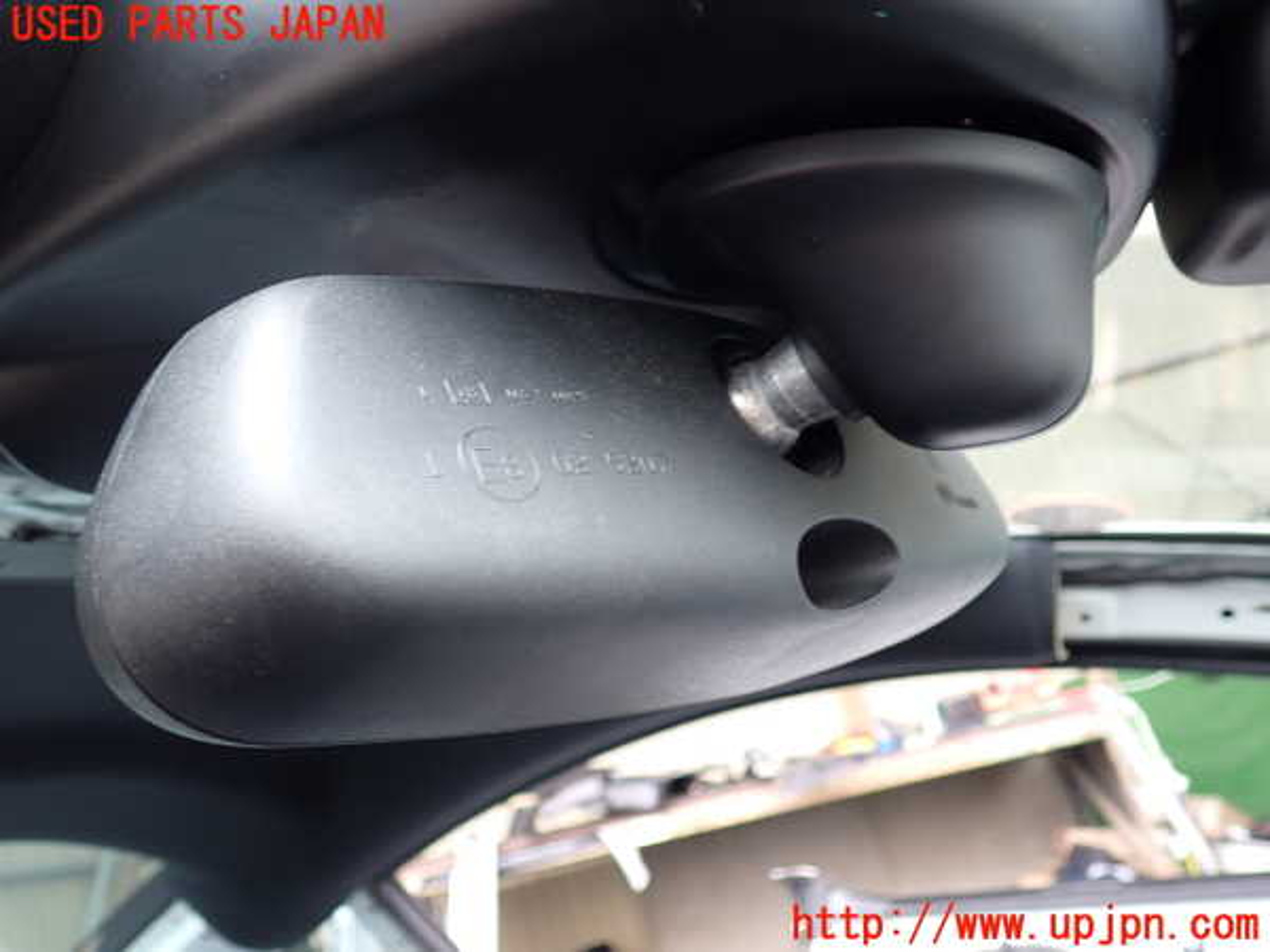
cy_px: 476
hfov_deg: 60.0
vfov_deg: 46.8
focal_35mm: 30
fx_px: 1101
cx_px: 635
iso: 200
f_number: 2.3
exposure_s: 1/40
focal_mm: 5.4
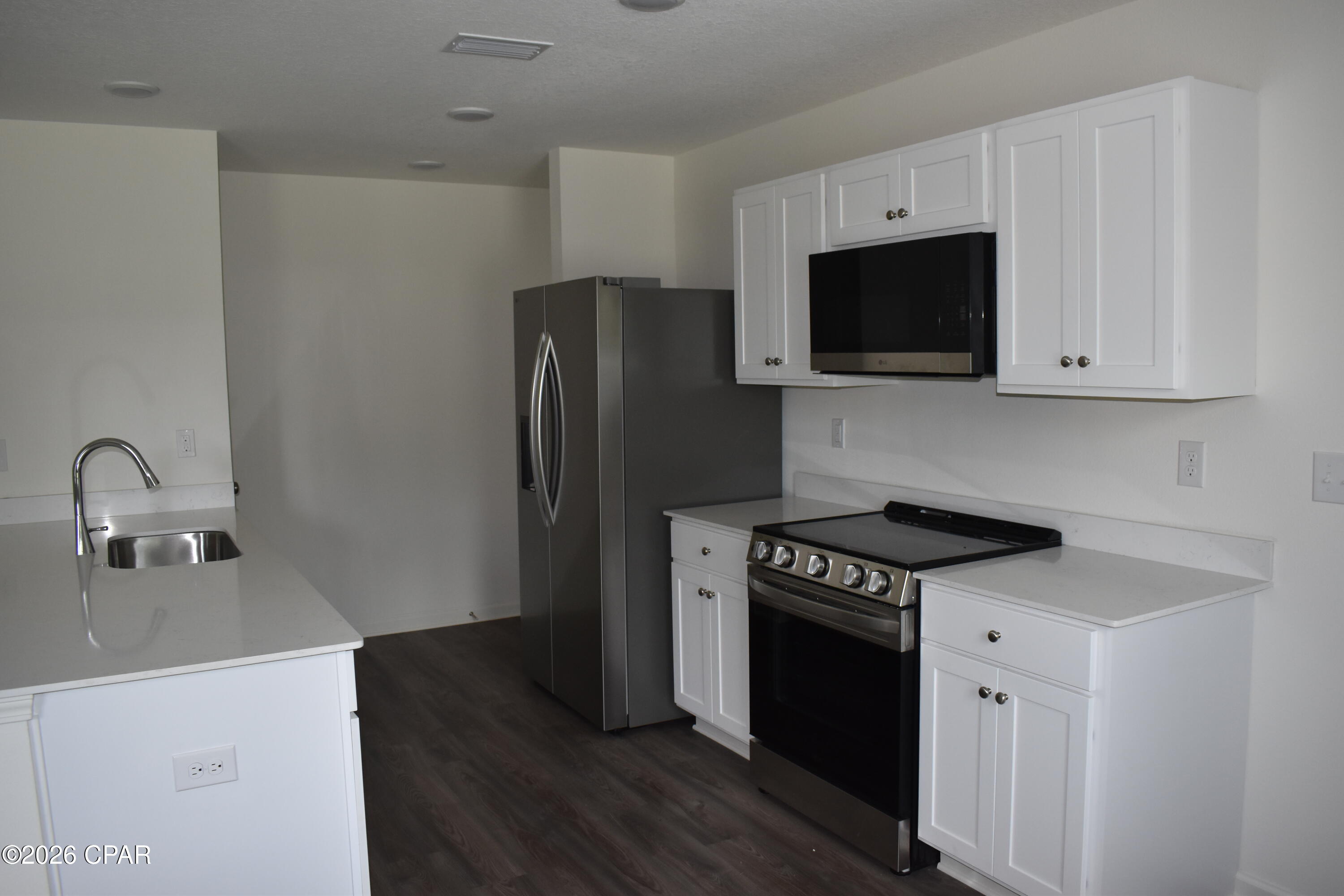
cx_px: 672
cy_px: 448
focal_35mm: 27
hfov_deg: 67.4
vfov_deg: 47.9
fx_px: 1008
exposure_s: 1/100
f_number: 5
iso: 800
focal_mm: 18
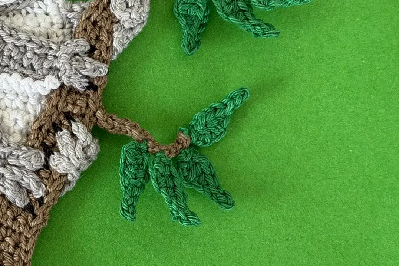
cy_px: 75
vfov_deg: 14.4
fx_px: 1053
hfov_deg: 21.0
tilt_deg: -80.3
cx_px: 47
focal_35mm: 95
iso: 80
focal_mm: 6.76
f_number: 1.78
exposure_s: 1/121
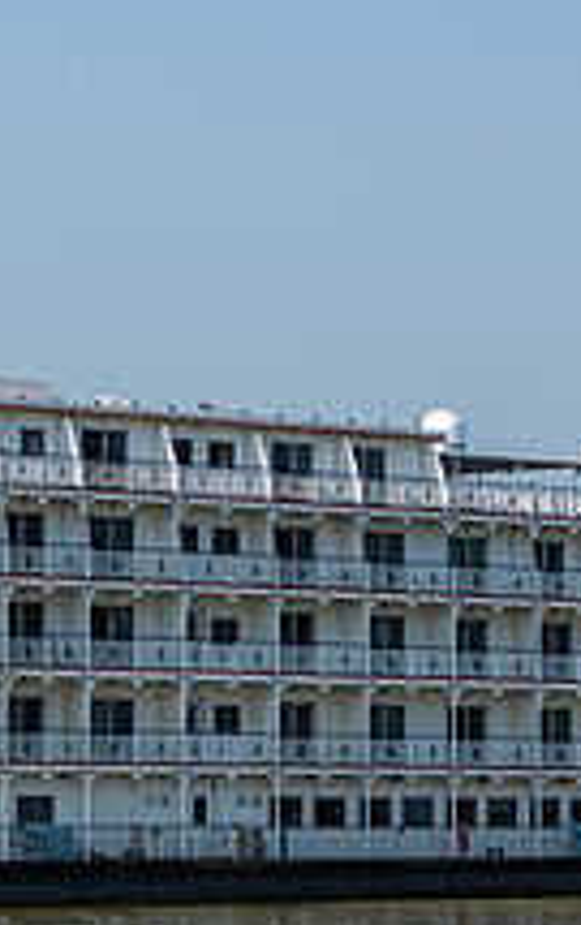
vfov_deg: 12.5
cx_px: -68
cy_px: 678
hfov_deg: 7.8
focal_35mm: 167
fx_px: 4217
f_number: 8
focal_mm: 58
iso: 64
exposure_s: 1/160
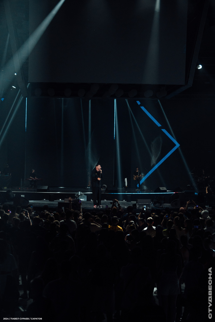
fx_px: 806
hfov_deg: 15.2
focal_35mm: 90
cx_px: 108
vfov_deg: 22.6
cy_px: 161
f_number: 2.8
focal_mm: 90
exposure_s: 1/1600
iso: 4000
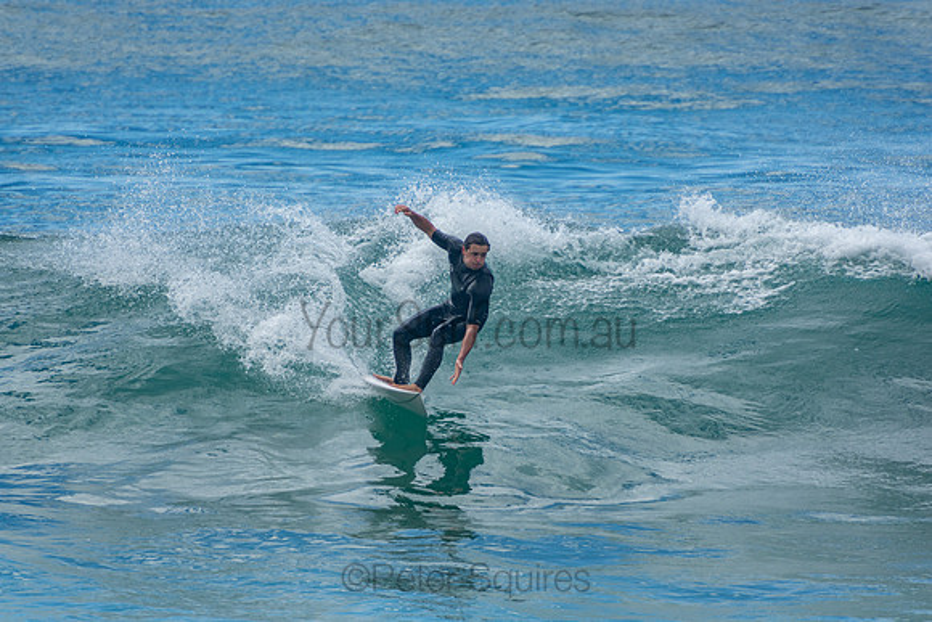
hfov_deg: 3.4
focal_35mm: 600
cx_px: 466
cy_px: 311
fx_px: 15536
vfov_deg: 2.3
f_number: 5.6
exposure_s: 1/1250
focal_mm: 400
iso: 250
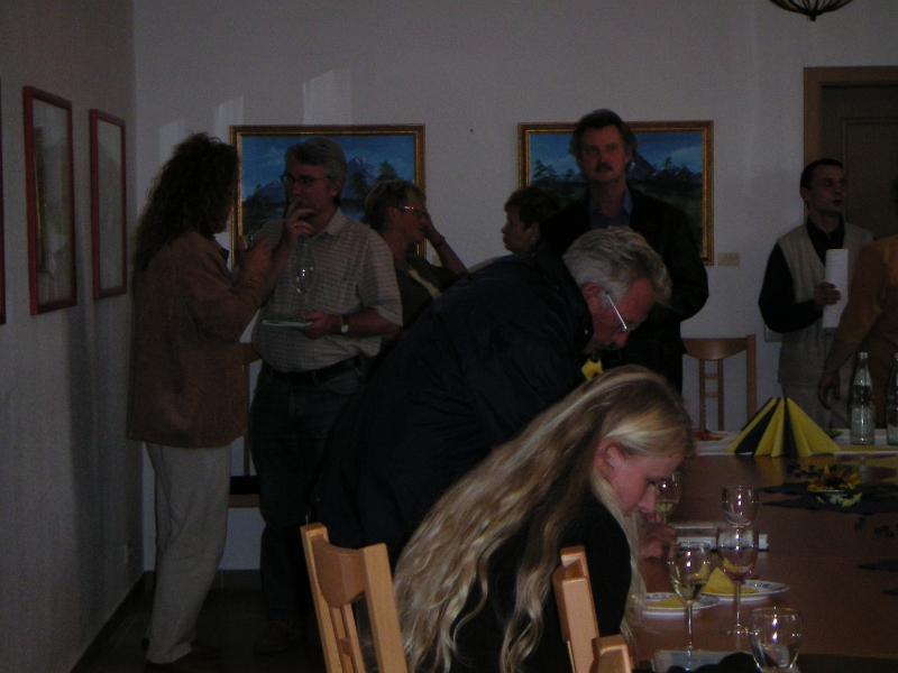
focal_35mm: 96
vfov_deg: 15.4
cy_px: 336
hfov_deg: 20.4
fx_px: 2490
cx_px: 449
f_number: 3.6
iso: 200
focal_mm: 12.5
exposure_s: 1/90
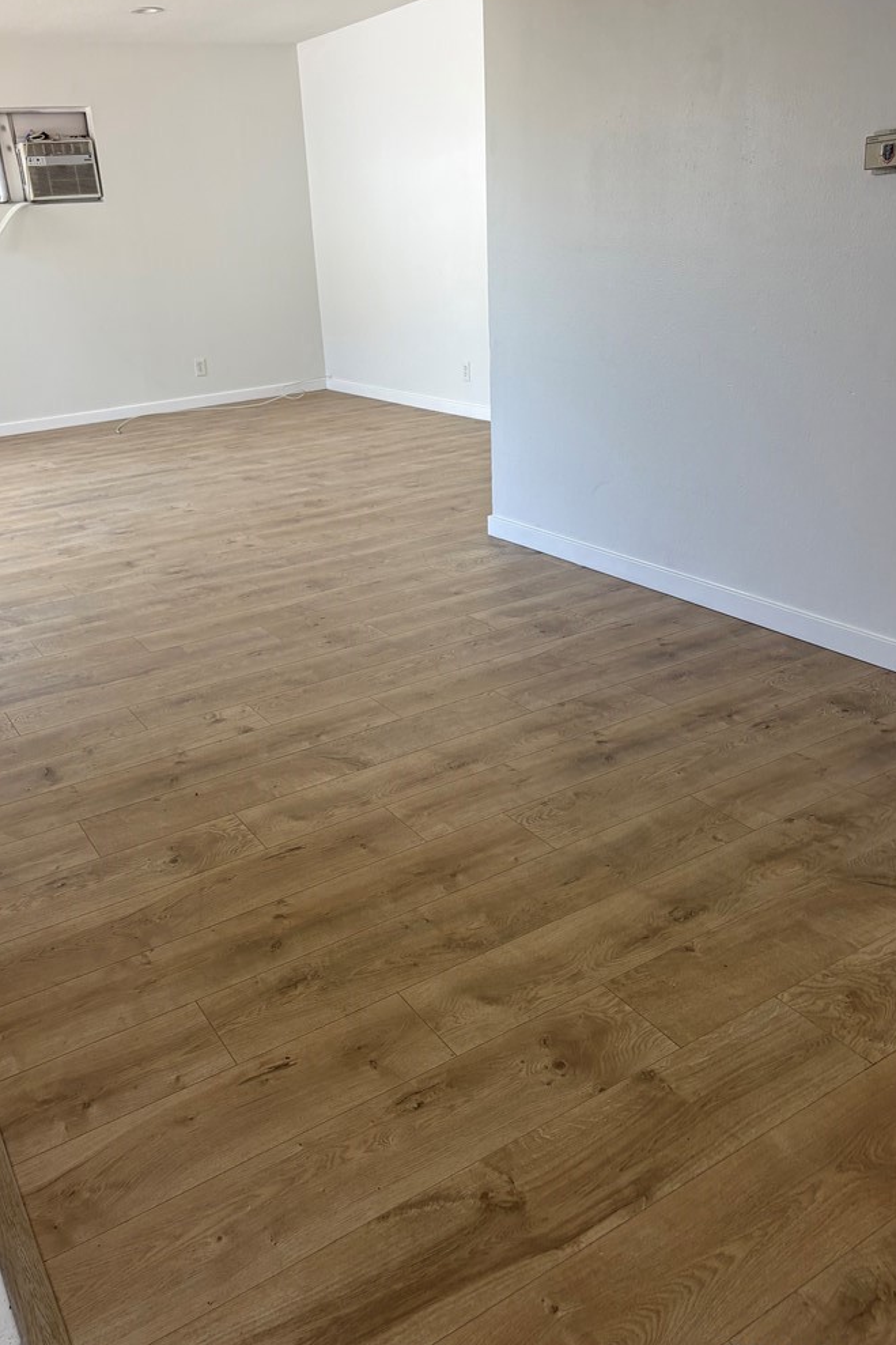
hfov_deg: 46.3
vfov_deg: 65.5
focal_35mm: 28
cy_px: 681
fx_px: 1046
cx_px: 390
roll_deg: +4.6
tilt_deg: -22.6
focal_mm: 5.96
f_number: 1.6
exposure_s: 1/122
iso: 80
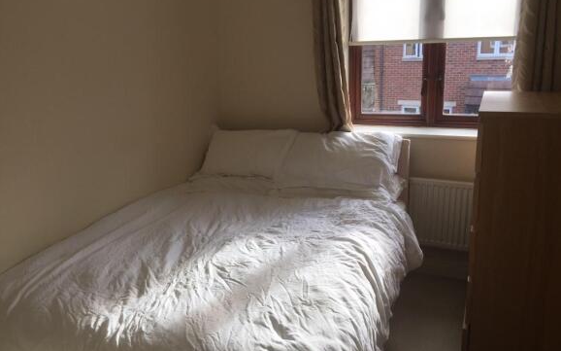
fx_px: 474
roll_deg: +1.1
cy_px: 169
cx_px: 282
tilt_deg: -13.4
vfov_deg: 40.6
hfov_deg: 61.2
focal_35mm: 31
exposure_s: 1/119
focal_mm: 4.15
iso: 32
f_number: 2.2
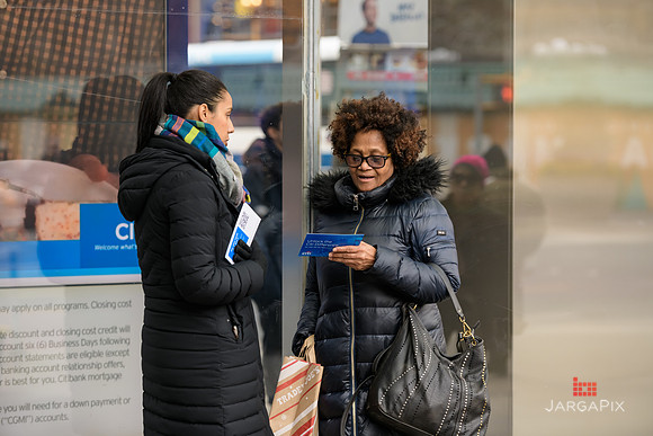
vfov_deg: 11.4
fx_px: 2177
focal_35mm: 120
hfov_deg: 17.1
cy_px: 218
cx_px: 326
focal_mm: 120
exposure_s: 1/125
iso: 200
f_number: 3.2
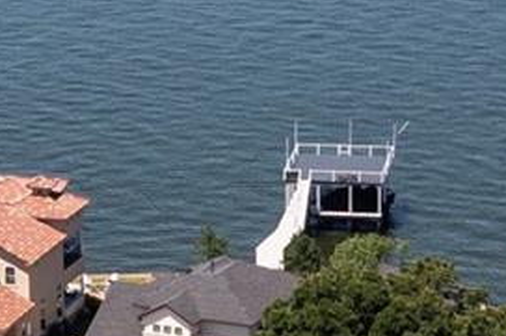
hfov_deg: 9.8
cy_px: 582
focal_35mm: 211
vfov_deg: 6.4
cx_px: 201
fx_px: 2964
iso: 100
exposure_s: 1/500
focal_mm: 10.26
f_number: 5.6
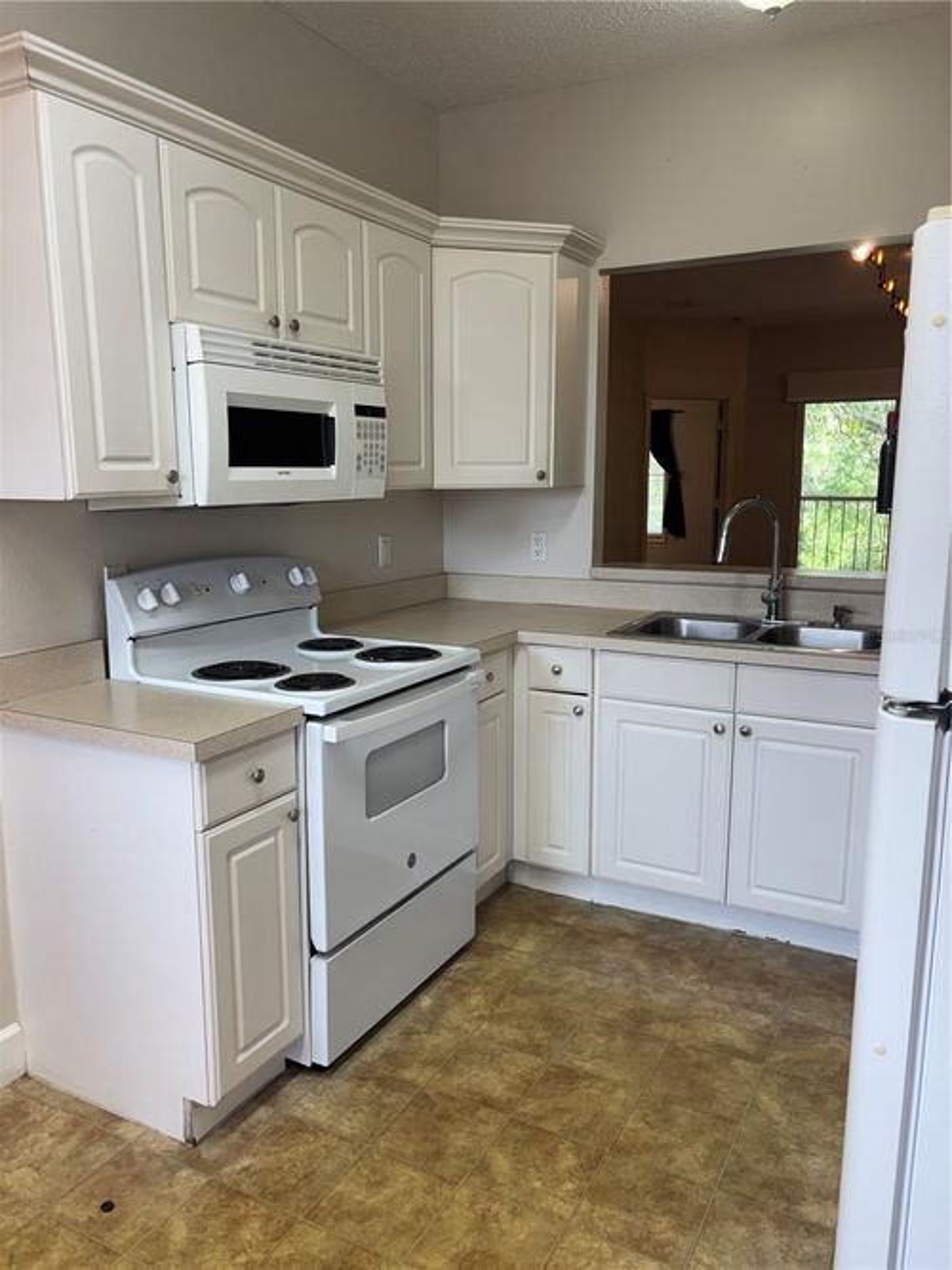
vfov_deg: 67.3
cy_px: 635
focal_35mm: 26
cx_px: 476
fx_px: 954
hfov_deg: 53.0
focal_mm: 5.96
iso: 80
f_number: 1.6
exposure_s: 1/120
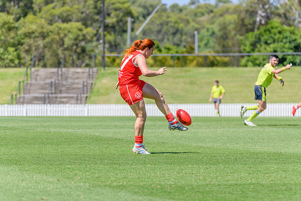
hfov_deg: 6.6
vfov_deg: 4.4
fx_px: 2605
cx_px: 154
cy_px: 89
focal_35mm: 312
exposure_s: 1/2000
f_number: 8
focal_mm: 280
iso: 800
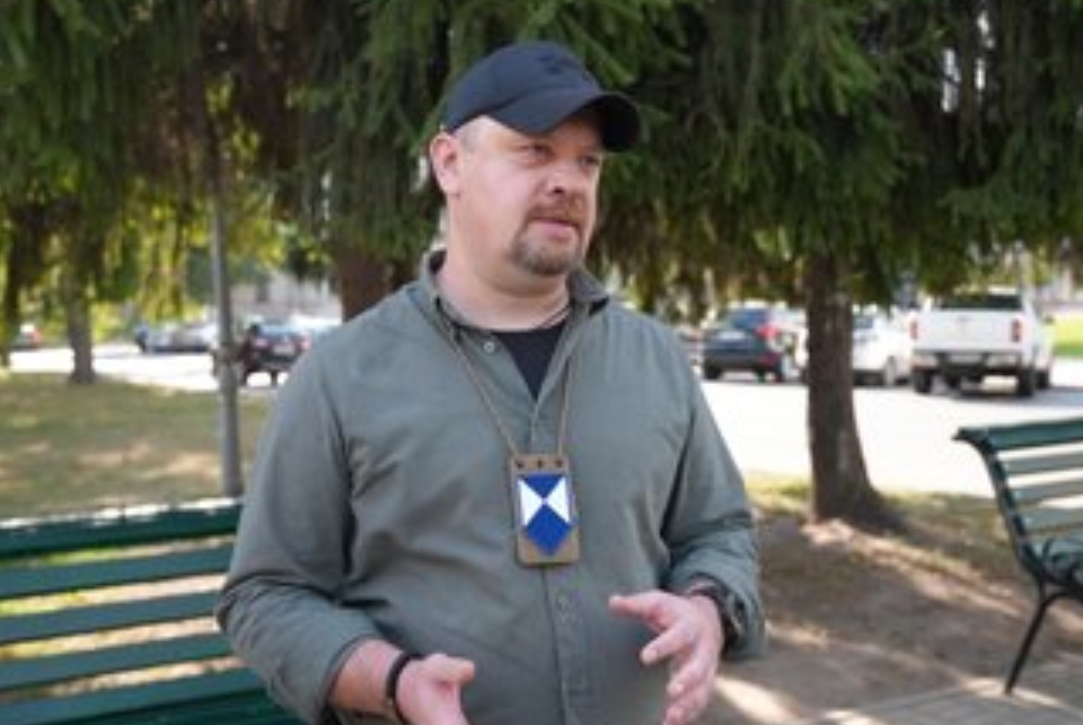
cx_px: 555
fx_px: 1204
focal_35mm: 40
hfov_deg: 48.4
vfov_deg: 33.5
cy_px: 347
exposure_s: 1/160
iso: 1600
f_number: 4
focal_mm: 32
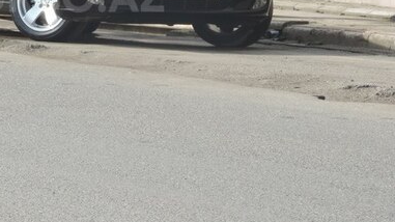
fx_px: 4450
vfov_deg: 2.9
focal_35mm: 425
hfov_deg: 5.1
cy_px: -4
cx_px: 58
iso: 80
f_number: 4.6
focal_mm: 40.1
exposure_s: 1/320
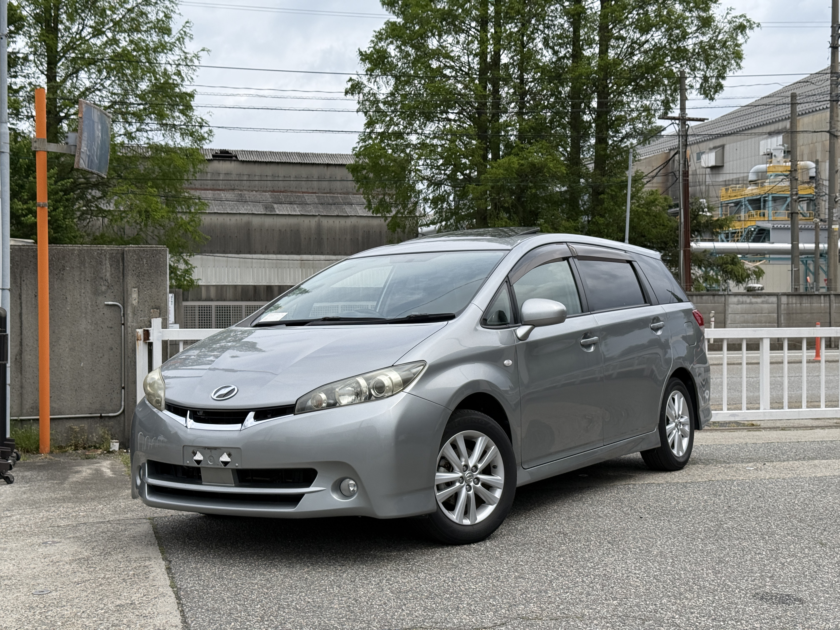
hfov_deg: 39.7
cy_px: 315
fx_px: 1165
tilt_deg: -0.6
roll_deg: +0.2
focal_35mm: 48
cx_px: 420
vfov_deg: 30.3
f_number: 1.78
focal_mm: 6.76
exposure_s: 1/4329
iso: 80
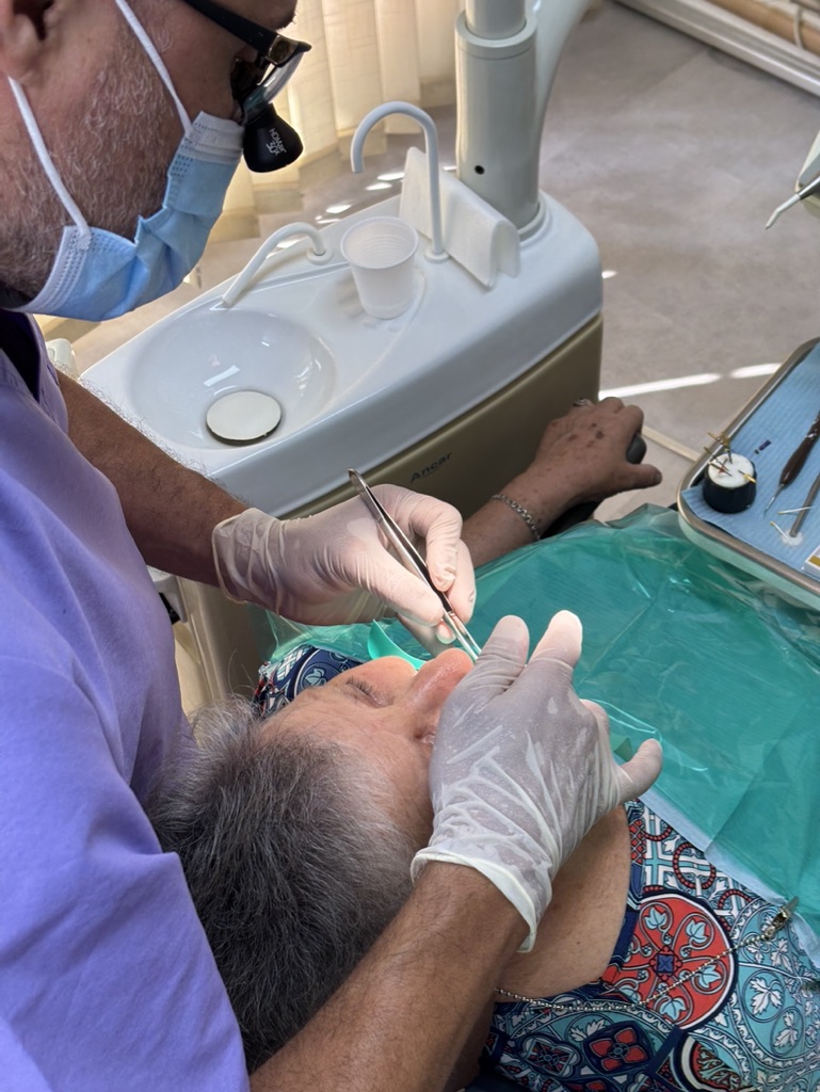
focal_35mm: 52
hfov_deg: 28.1
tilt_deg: -49.6
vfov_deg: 36.8
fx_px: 1641
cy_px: 546
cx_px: 410
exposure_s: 1/100
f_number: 1.6
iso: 40
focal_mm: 5.96
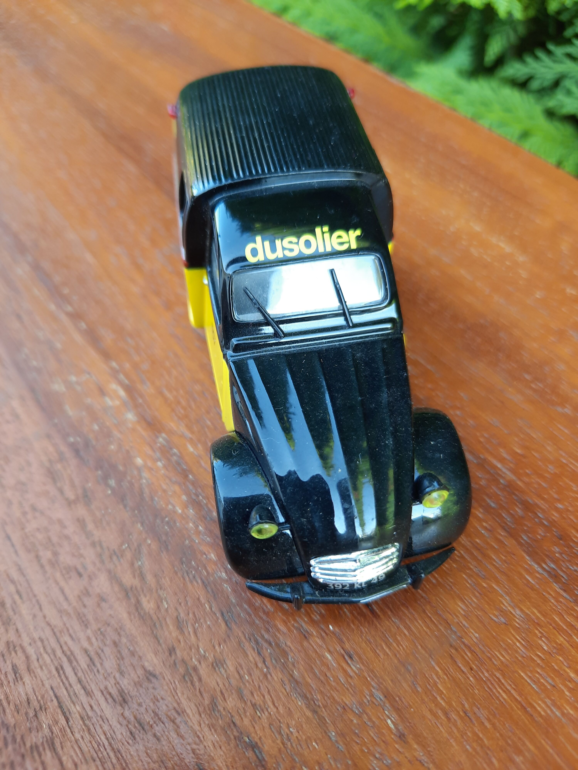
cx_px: 289
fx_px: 557
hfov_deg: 54.9
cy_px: 385
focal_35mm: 25
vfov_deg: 69.4
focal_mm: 4.6
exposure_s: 1/50
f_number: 2
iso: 100
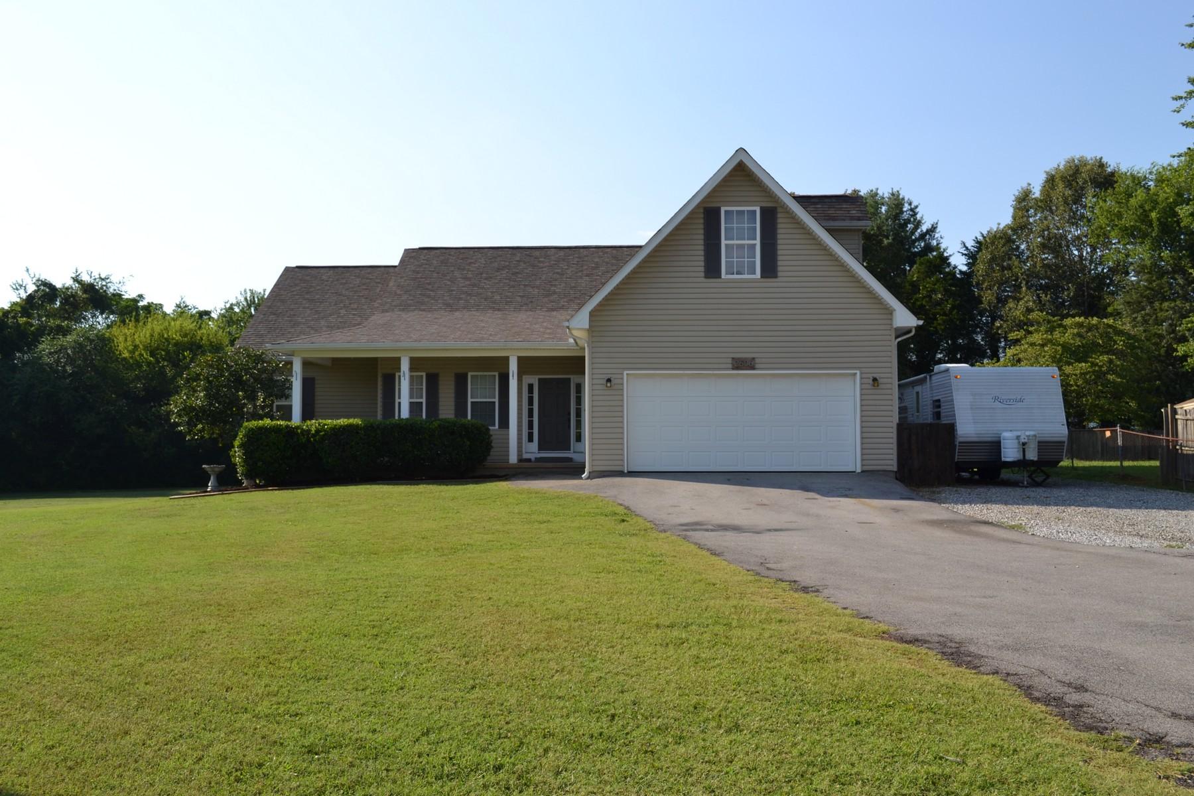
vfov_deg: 40.0
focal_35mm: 33
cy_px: 398
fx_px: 1094
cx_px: 597
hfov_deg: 57.2
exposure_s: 1/200
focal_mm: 22
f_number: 9
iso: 100
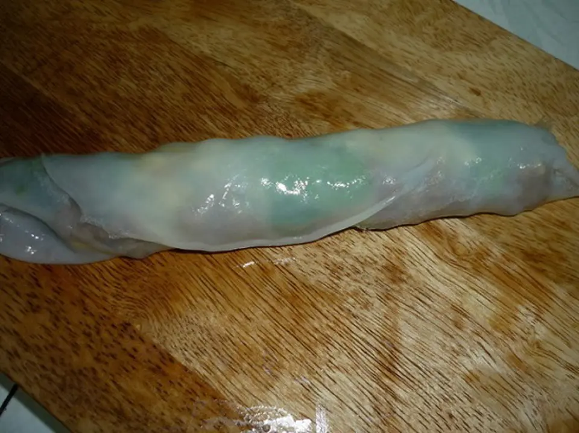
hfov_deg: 55.4
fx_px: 552
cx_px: 290
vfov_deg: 42.9
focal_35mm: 33
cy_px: 216
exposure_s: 1/30
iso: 100
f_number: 2.8
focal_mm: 5.5
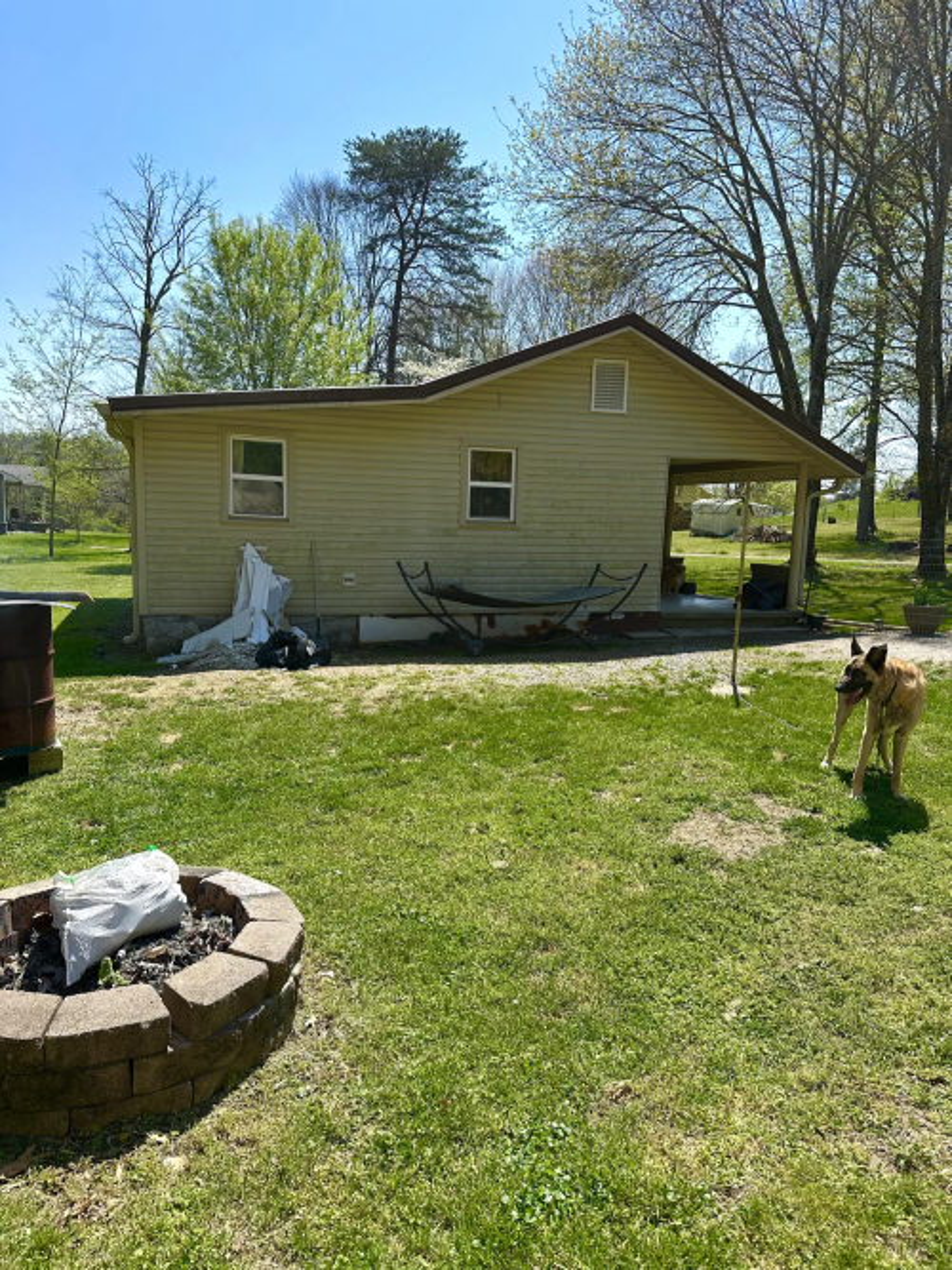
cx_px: 476
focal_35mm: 24
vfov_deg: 71.6
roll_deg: -1.7
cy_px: 635
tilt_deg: -6.7
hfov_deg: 56.8
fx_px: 880
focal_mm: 6.86
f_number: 1.78
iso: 80
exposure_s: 1/3247
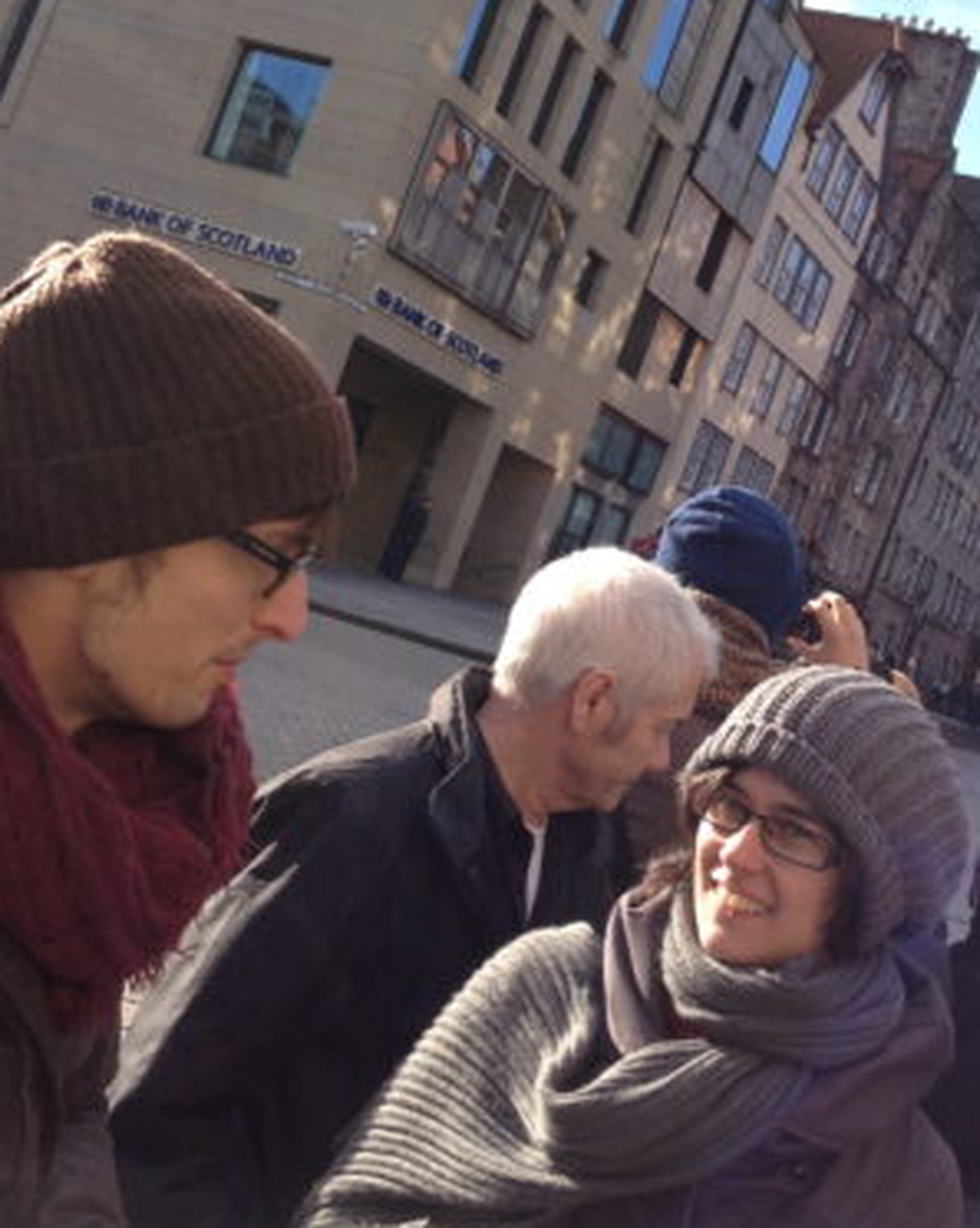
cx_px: 643
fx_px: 1779
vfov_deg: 38.0
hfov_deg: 30.6
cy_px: 507
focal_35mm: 49
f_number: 2.4
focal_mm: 4.28
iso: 50
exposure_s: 1/620
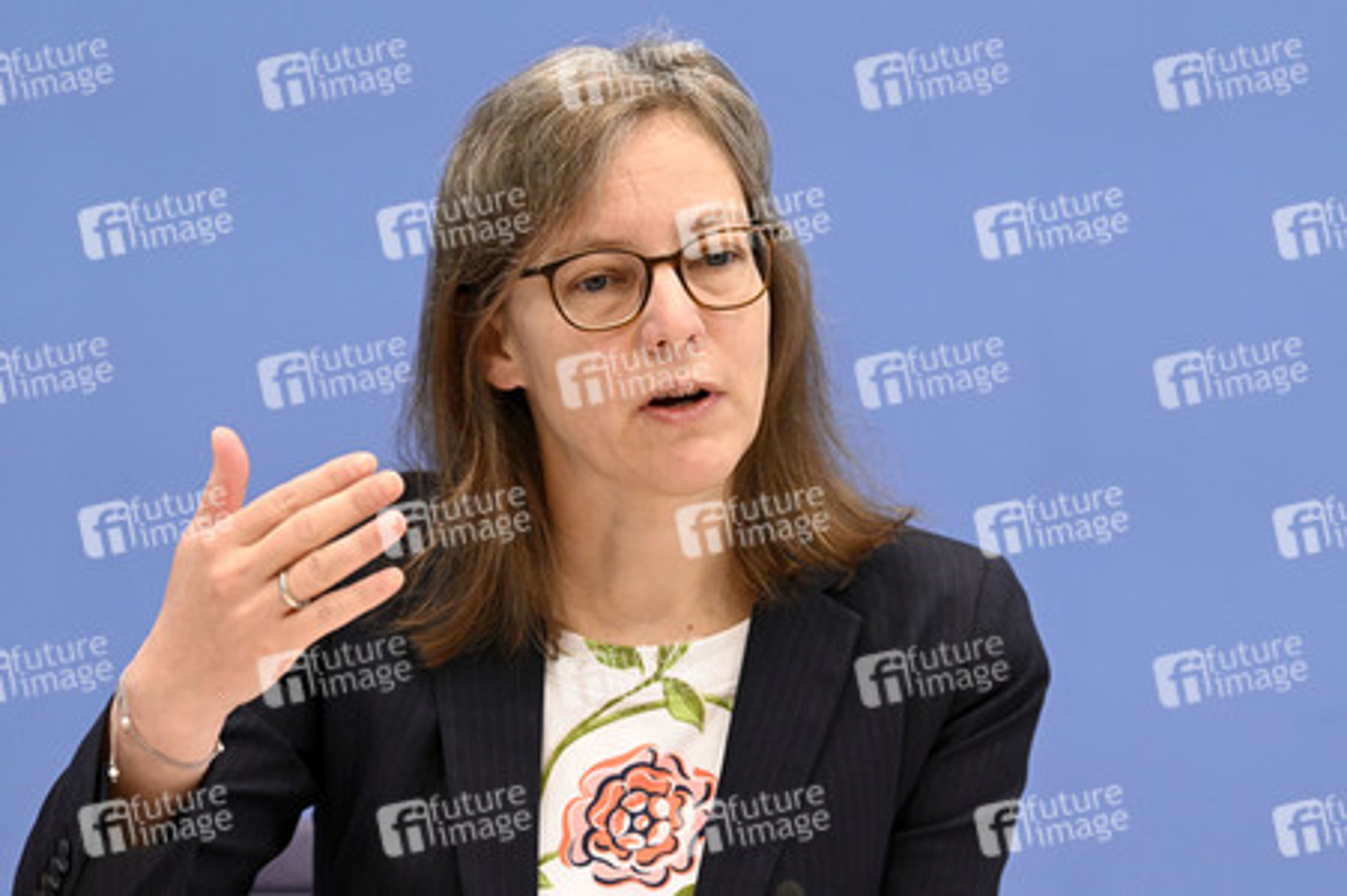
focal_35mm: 125
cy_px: 448
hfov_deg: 16.4
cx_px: 674
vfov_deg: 11.0
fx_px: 4674
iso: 5000
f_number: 5.6
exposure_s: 1/500
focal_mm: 125
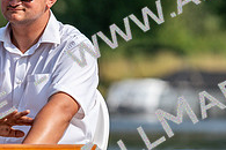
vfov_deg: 1.3
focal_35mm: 1060
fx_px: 6654
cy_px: 87
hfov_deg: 1.9
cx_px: -19
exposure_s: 1/1600
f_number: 6.3
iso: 200
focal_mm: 356
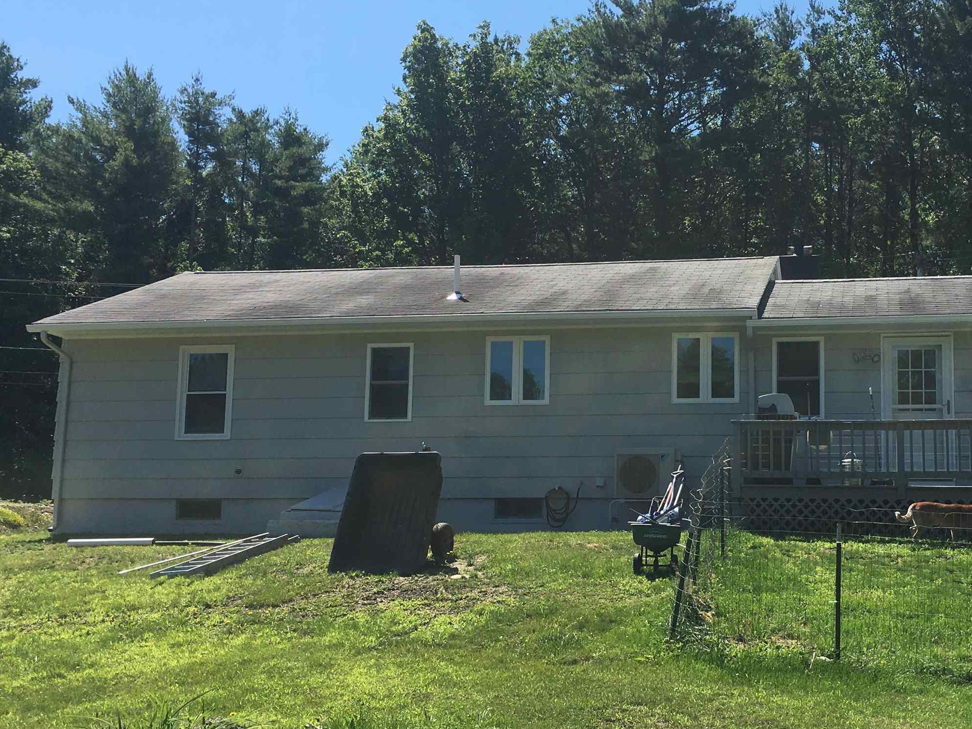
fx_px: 1264
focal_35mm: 45
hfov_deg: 41.5
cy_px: 419
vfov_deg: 32.1
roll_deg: -0.6
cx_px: 659
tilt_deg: +8.5
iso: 25
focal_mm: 4.15
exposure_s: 1/1451
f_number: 2.2
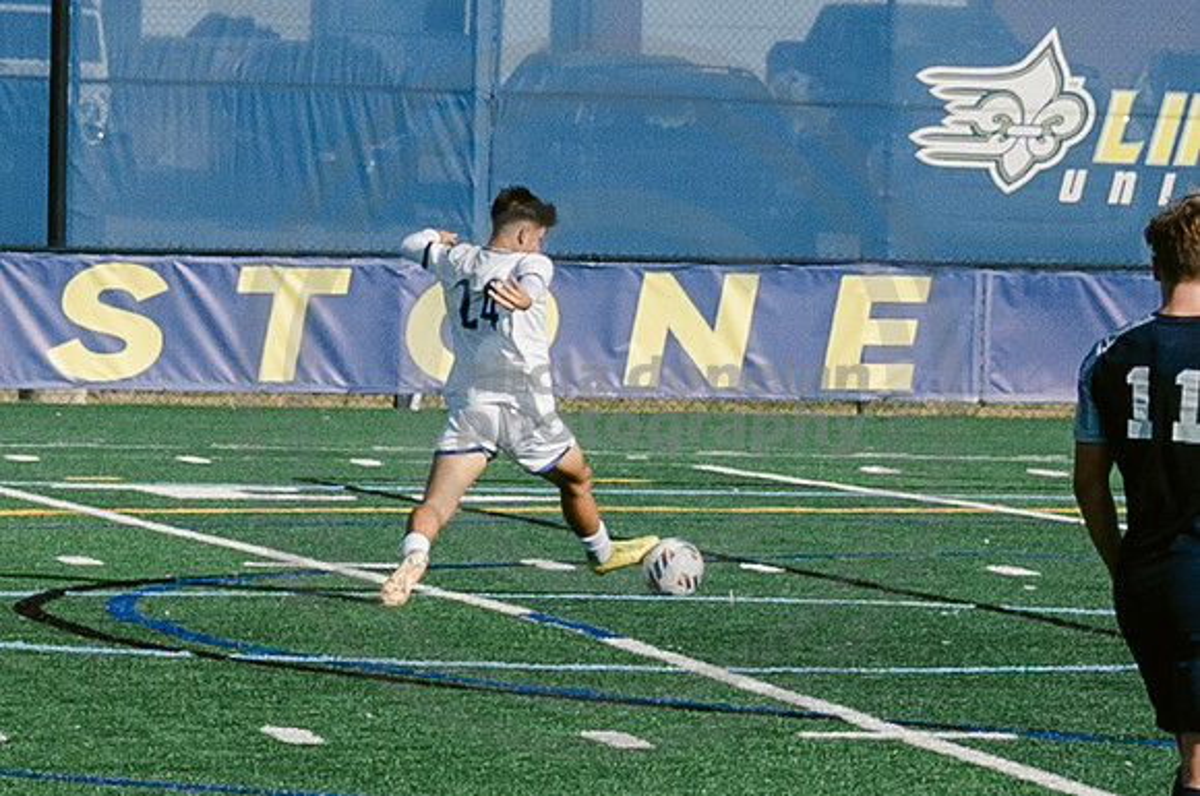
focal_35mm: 365
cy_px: 356
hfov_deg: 5.7
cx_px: 1045
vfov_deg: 3.8
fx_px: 12138
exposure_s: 1/4000
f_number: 5.6
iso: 640
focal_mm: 53
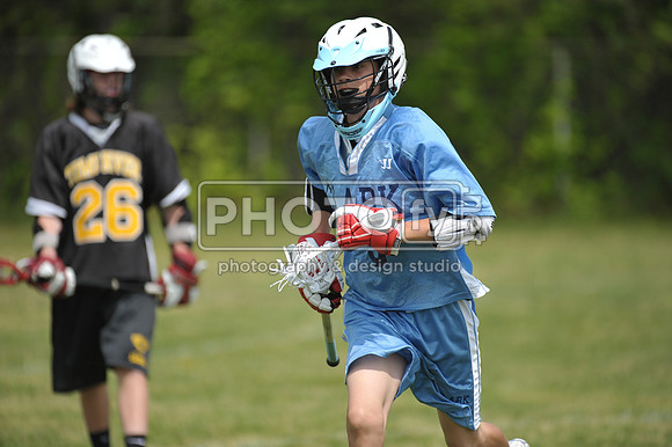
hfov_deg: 5.2
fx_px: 7462
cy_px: 224
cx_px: 336
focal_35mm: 400
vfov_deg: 3.4
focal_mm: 400
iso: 640
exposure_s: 1/3200
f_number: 4
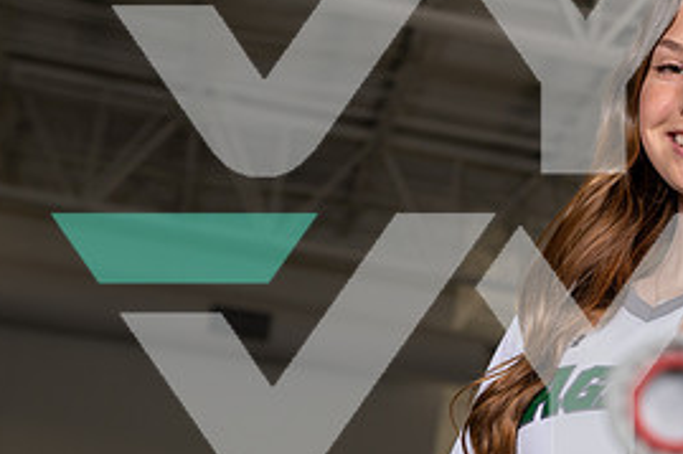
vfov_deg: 9.1
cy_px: 349
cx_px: 698
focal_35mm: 151
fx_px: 2863
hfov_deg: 13.4
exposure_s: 1/200
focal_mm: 70
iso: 200
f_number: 5.6
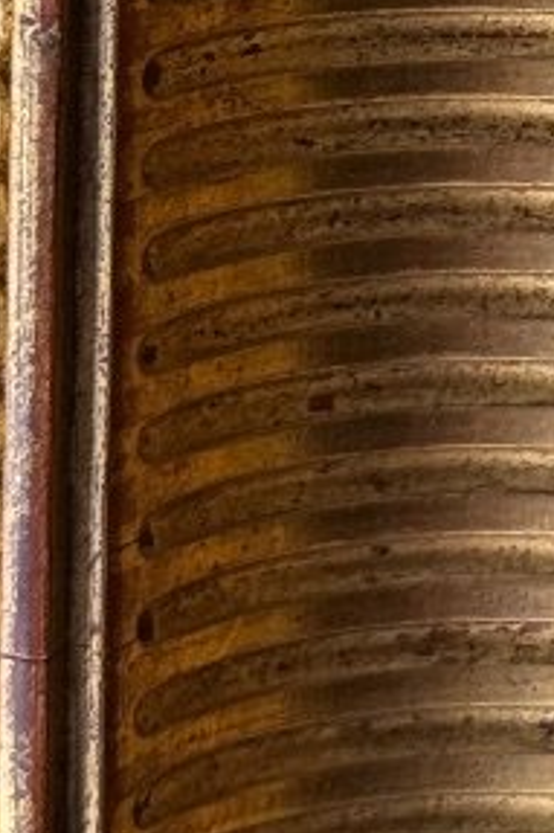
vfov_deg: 9.6
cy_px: -337
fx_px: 4830
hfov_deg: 6.4
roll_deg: -1.1
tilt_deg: -12.8
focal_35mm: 209
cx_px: 986
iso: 100
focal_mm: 6.76
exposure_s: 1/91
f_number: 1.78
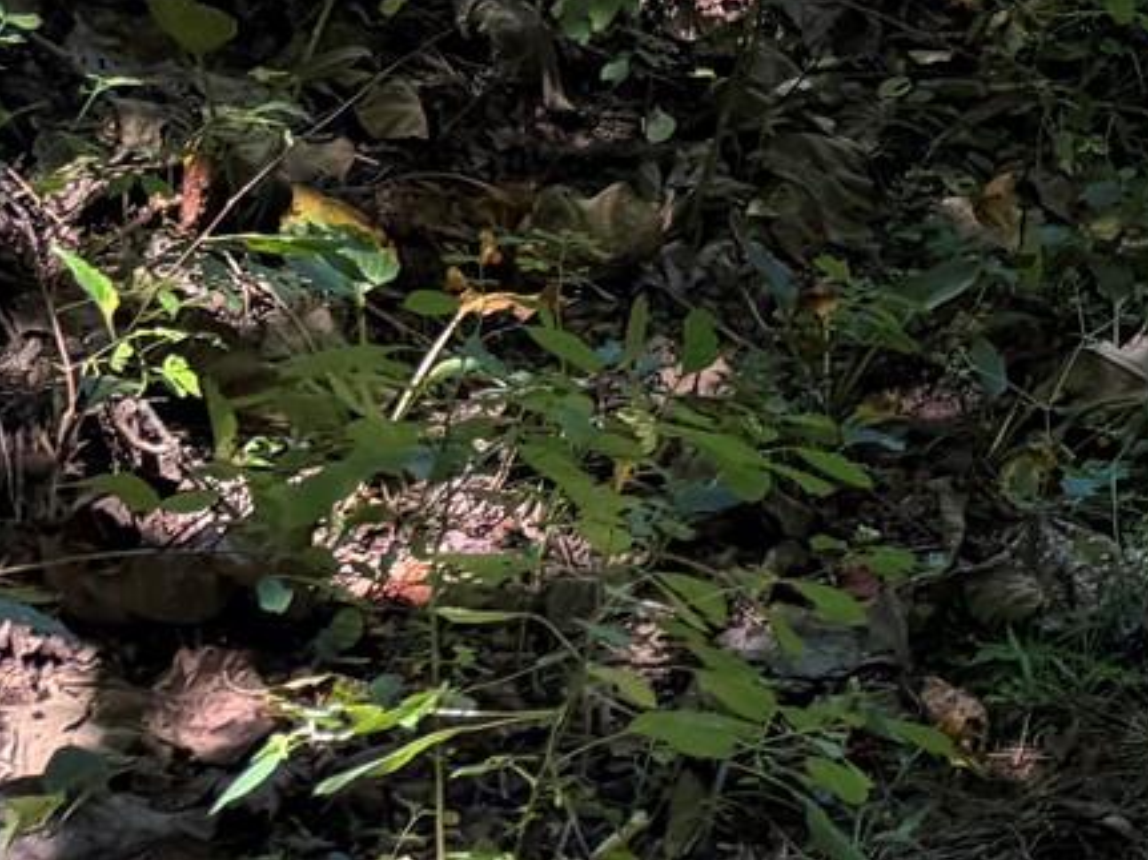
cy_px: -1182
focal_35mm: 114
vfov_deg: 11.0
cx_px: 2165
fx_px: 3780
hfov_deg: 14.7
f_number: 1.78
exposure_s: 1/361
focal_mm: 6.76
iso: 80
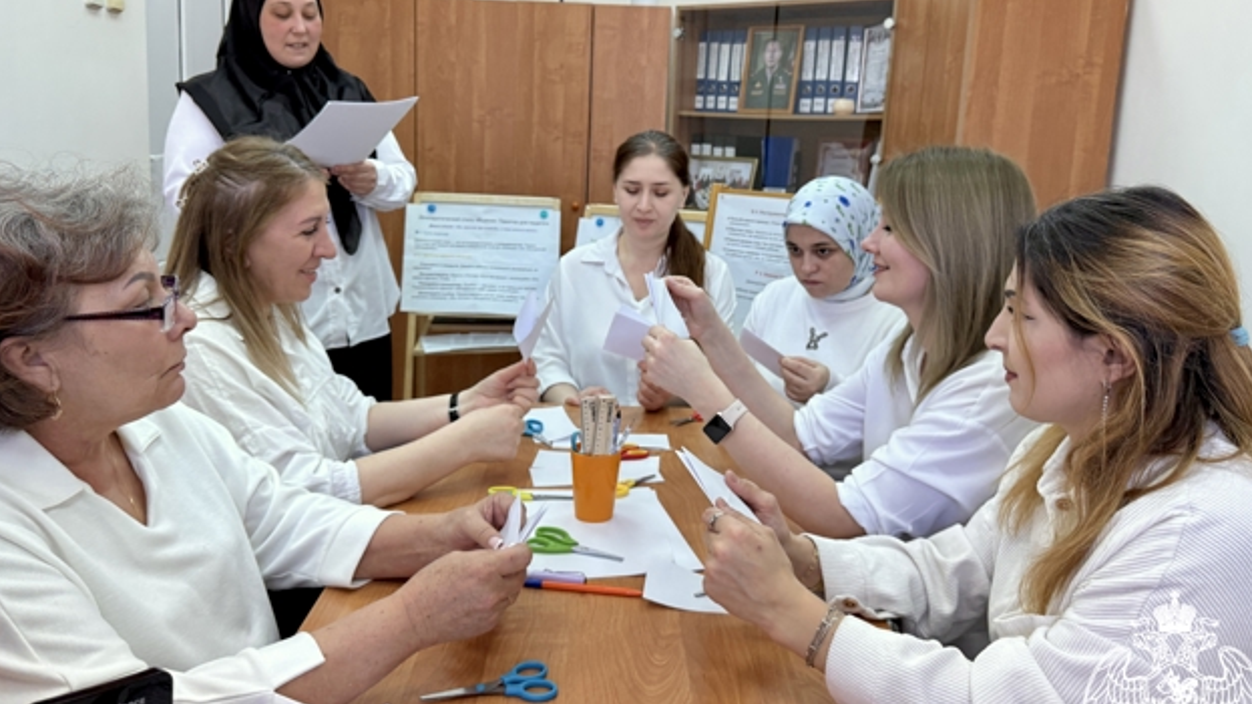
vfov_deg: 41.4
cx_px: 628
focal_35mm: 28
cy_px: 306
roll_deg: -2.2
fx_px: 929
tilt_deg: -8.6
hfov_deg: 67.9
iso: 125
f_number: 1.78
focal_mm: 6.76
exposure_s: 1/100
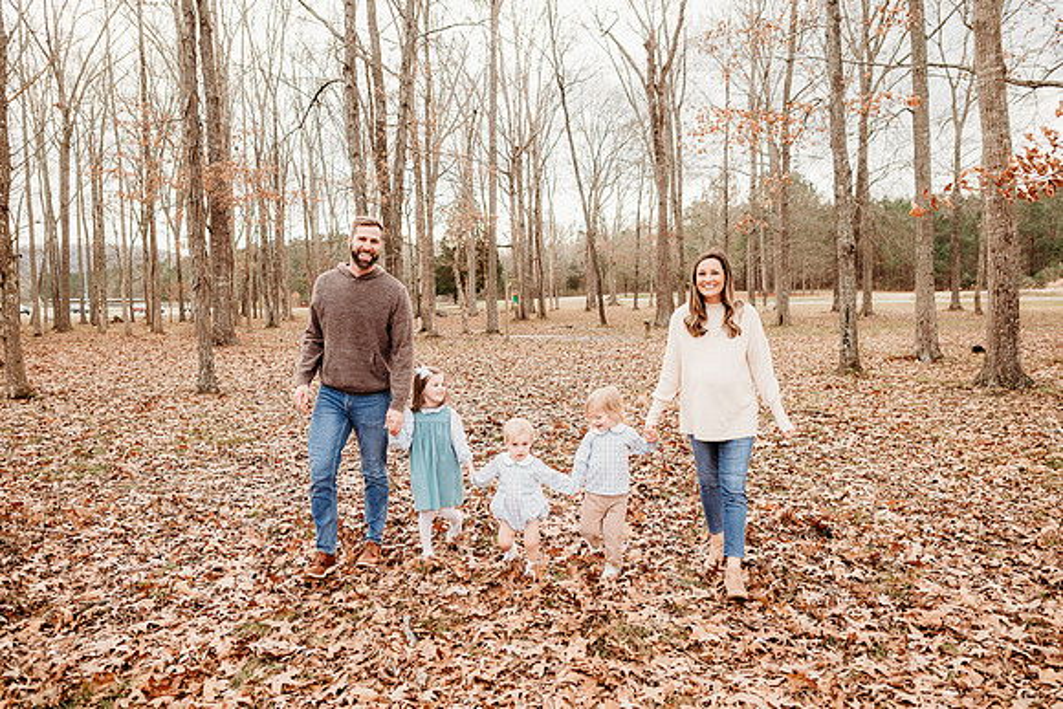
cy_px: 354
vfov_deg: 53.2
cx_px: 532
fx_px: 709
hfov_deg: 73.7
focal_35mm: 24
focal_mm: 24
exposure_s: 1/250
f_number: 3.2
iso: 200
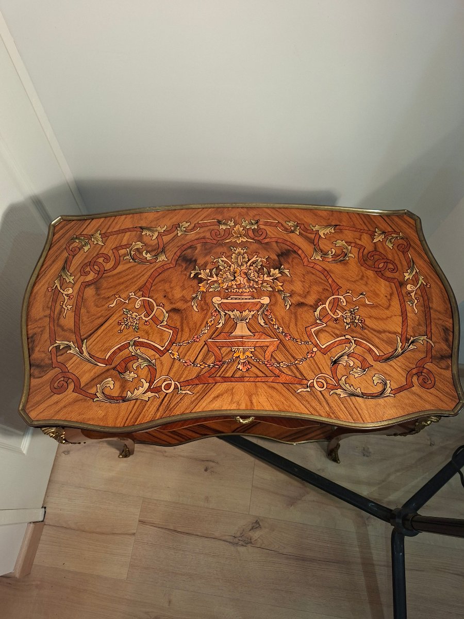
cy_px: 310
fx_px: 411
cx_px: 232
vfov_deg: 73.9
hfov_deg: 58.9
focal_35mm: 23
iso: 200
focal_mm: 5.54
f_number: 1.8
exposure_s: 1/100
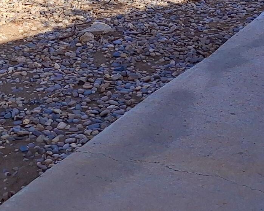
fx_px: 758
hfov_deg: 19.8
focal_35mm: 97
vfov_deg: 14.4
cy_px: -142
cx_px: 125
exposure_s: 1/2381
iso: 25
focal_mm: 5.54
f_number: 1.8
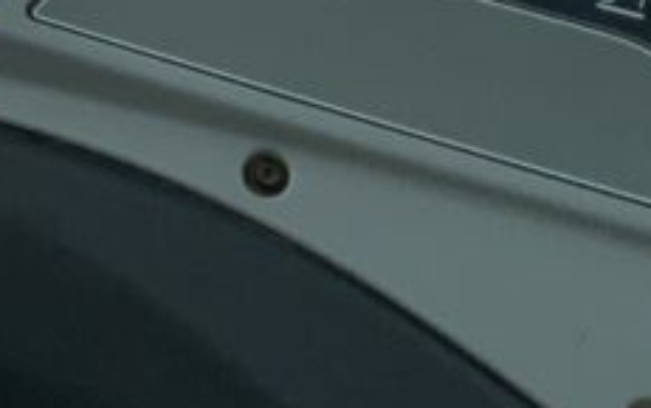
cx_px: -713
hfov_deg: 13.0
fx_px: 2416
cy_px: -326
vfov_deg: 9.2
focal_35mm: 136
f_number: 1.8
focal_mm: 3
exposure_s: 1/700
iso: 16
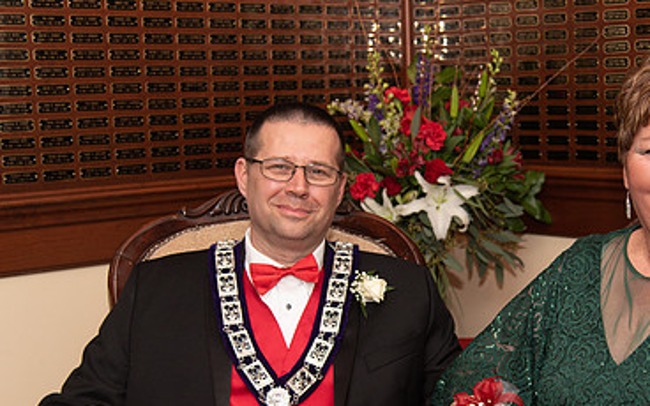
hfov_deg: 27.6
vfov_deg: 17.5
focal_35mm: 74
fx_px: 1311
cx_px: 456
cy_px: 299
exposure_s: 1/200
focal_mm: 46
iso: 800
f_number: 4
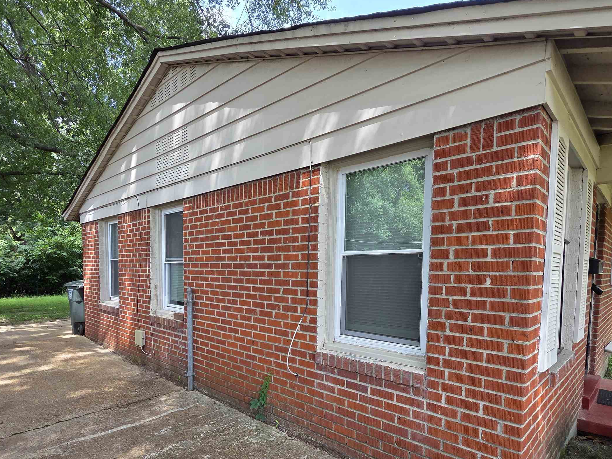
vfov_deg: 67.2
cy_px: 296
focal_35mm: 19
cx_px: 295
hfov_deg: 84.6
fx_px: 336
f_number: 2.2
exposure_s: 1/159
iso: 50
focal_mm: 2.2
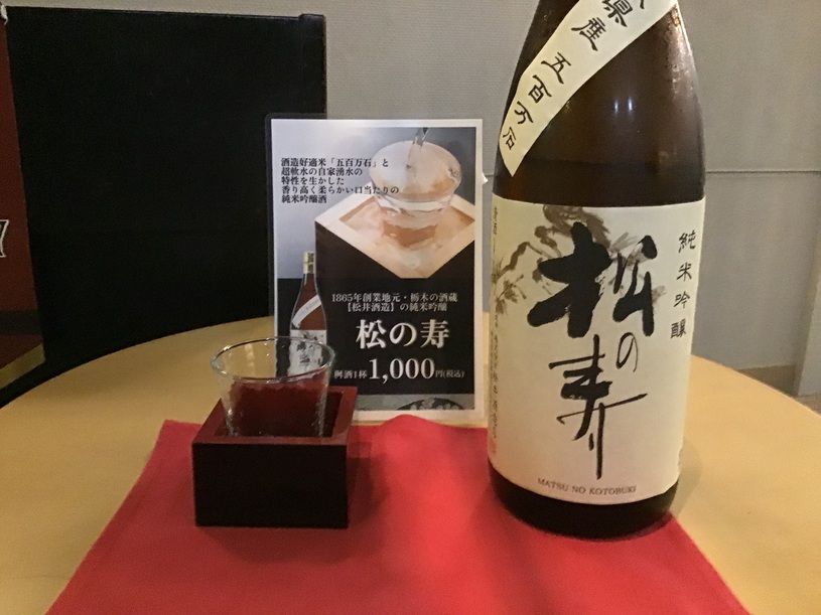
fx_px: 735
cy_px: 308
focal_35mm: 31
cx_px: 410
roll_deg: -0.6
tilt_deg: -17.6
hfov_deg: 58.4
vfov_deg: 45.4
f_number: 2.4
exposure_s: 1/15
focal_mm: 3.3
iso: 800
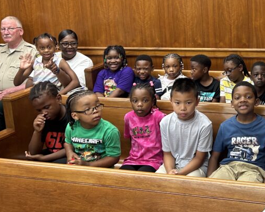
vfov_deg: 29.3
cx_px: 242
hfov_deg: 34.5
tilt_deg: -10.9
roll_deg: +2.4
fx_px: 400
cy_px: 59
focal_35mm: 51
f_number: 1.5
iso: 125
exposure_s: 1/60
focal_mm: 5.7
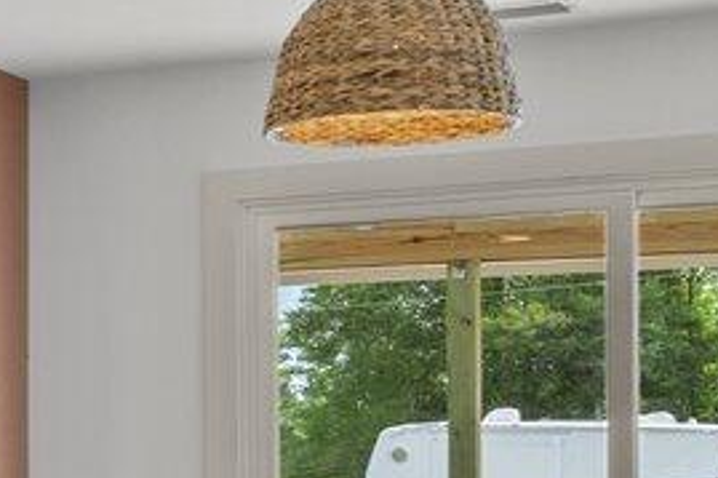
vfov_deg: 11.1
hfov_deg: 12.6
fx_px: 2432
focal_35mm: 122
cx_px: -1060
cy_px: 447
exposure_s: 1/1.67
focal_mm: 16
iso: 250
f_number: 8
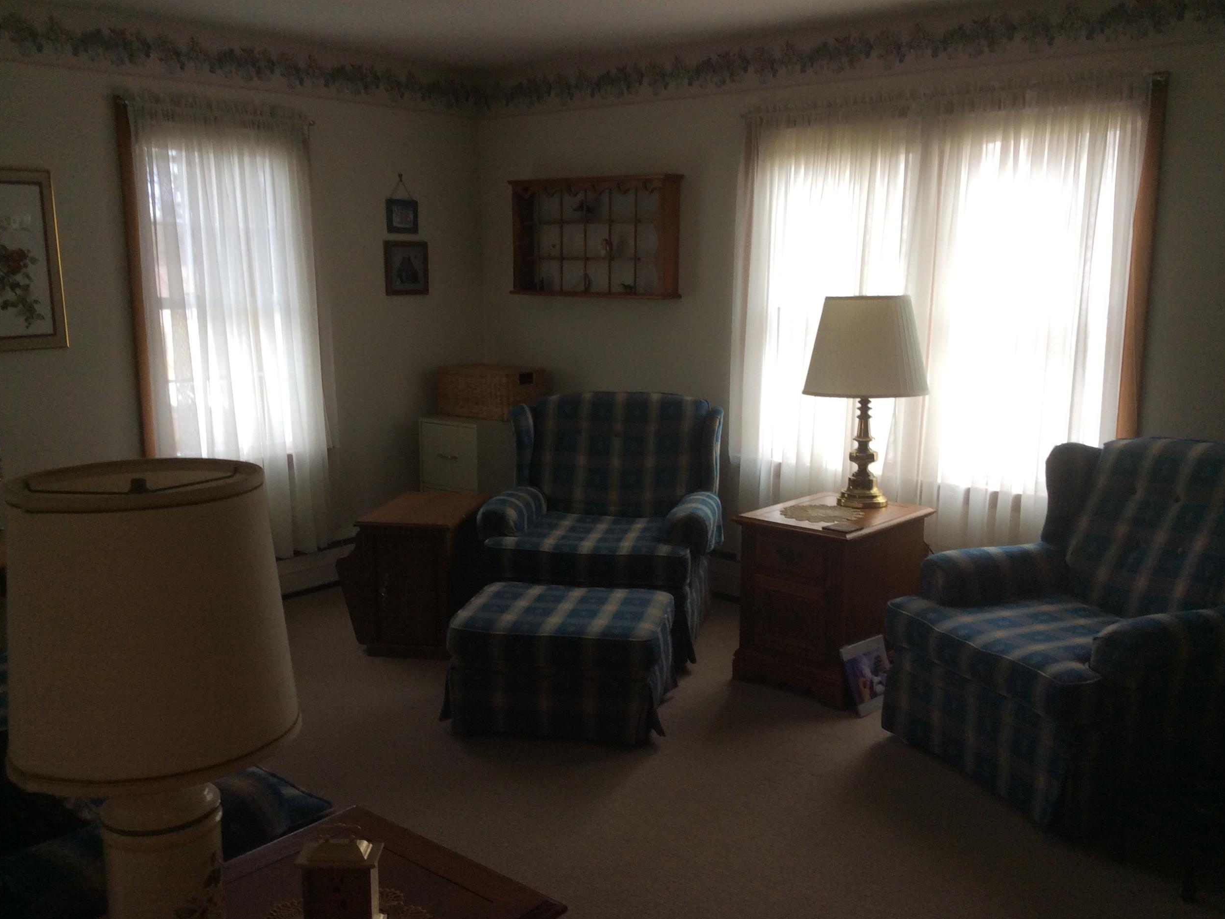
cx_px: 606
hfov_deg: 55.4
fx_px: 1168
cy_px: 472
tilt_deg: -13.1
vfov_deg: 42.9
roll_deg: -0.6
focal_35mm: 33
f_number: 2.4
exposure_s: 1/40
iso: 40
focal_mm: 3.3
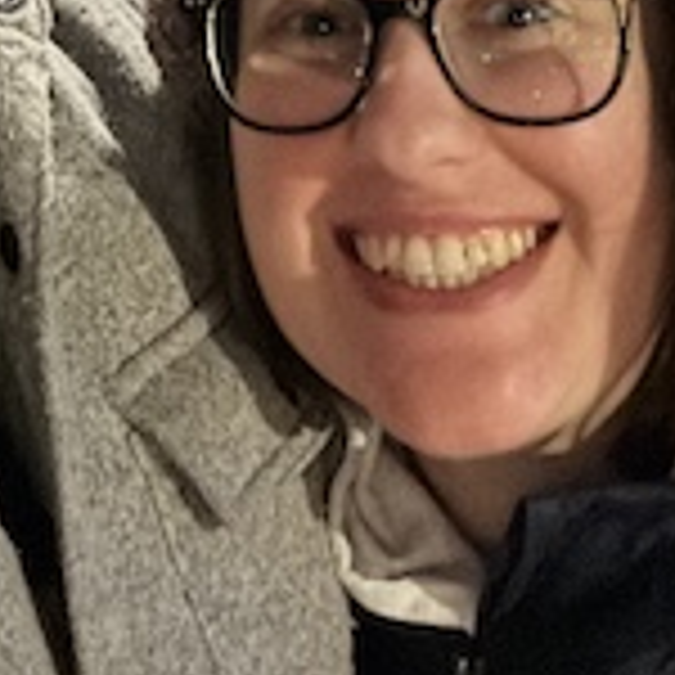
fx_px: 2074
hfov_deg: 18.1
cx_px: 40
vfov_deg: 16.5
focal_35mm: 94
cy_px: -403
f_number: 1.9
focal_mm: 2.69
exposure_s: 1/15
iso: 1250
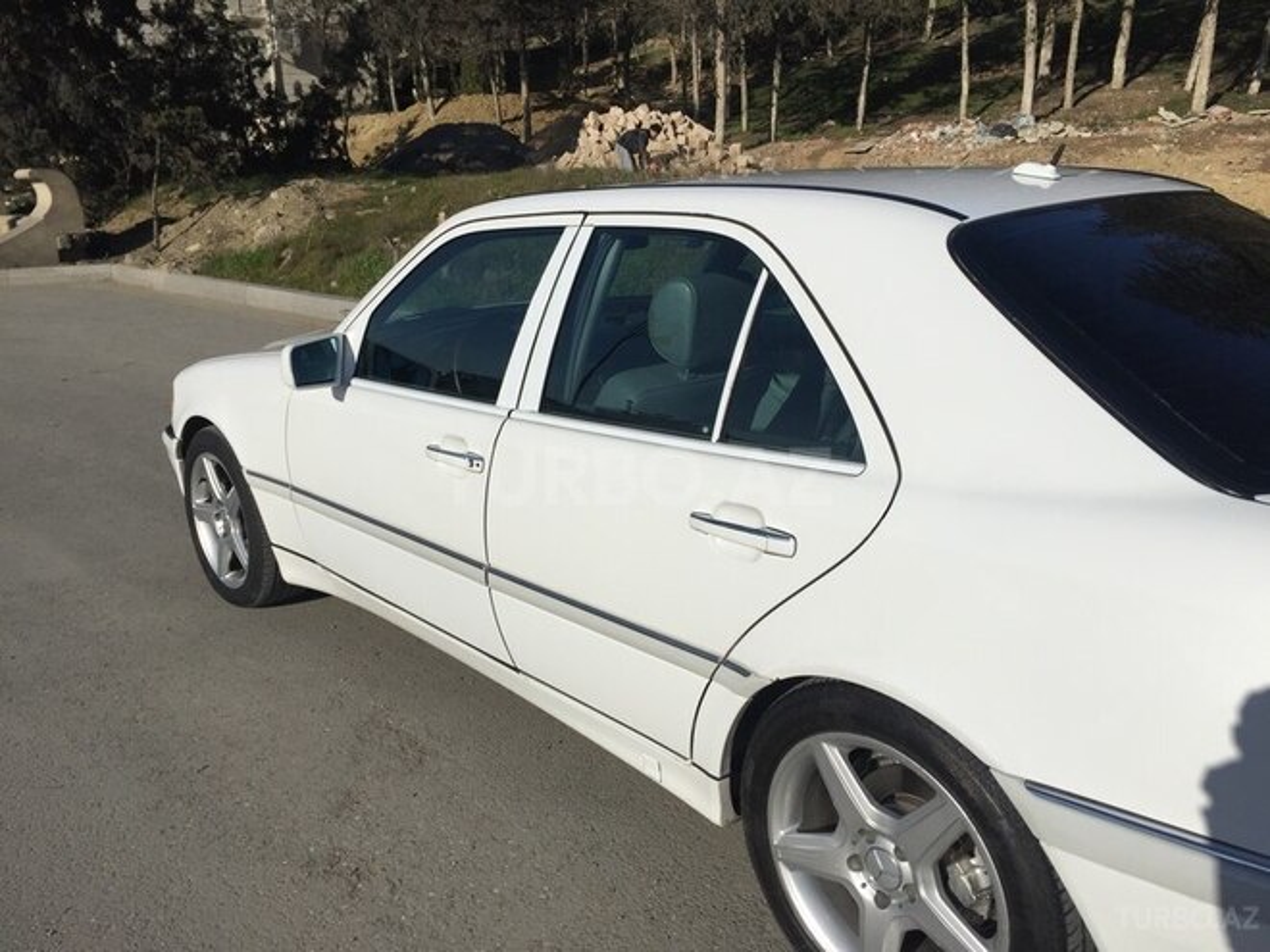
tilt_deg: -15.0
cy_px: 476
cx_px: 635
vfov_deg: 48.2
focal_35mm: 29
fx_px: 1064
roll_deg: +2.6
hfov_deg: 61.7
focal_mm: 4.15
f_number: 2.2
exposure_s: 1/5650
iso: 32
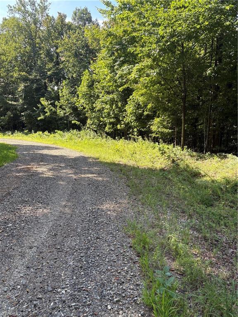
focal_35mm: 26
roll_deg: -3.0
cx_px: 119
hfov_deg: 53.1
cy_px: 158
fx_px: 238
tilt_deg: -15.5
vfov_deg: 67.3
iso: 50
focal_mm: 5.96
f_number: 1.6
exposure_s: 1/462
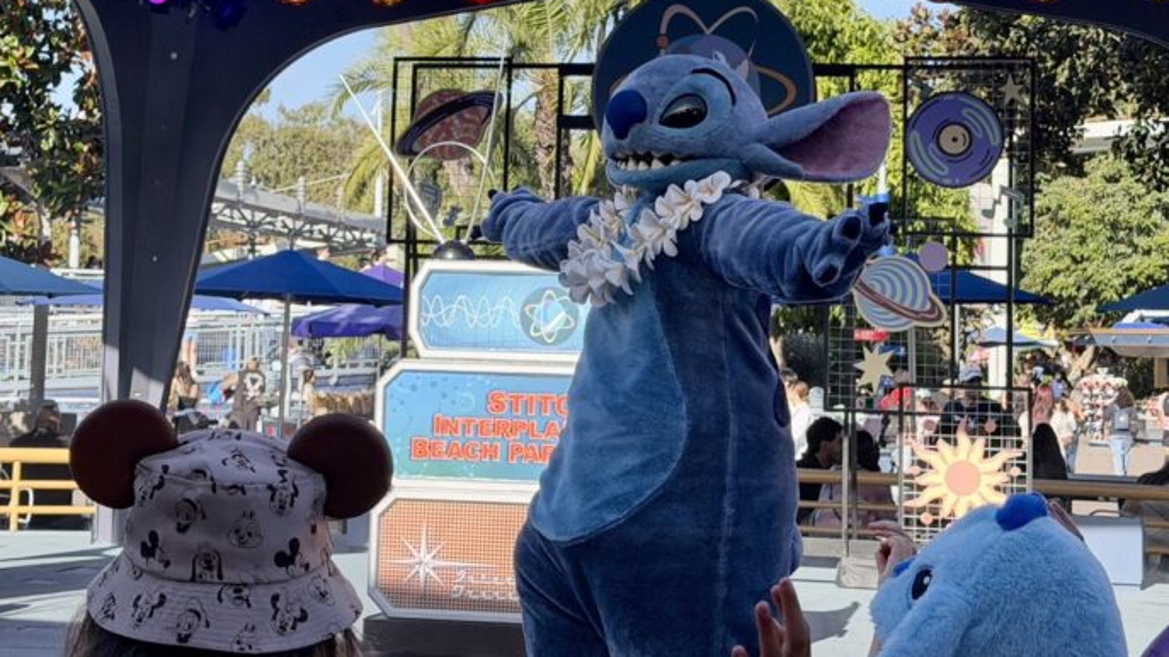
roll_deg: -1.6
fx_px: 2417
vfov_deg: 15.4
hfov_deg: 27.2
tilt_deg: +5.5
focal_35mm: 78
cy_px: 141
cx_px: 556
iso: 100
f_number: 1.78
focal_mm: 6.76
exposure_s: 1/1838
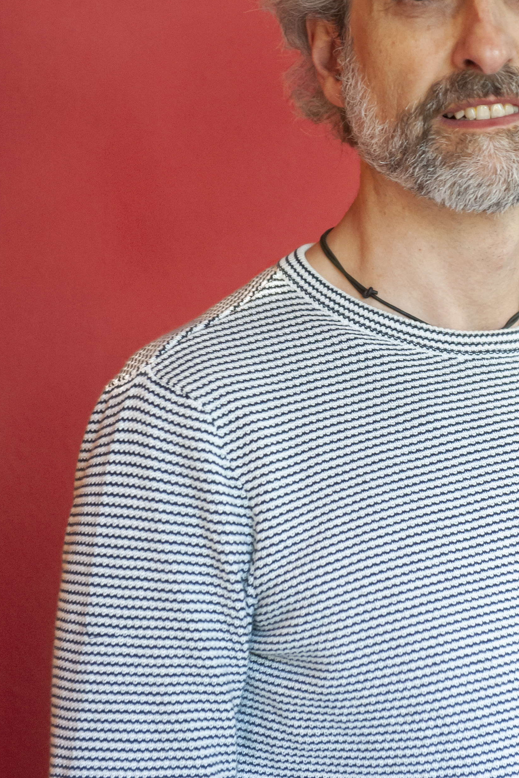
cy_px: 277
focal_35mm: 120
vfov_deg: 17.0
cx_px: 430
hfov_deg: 11.4
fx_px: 2595
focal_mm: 70
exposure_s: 1/80
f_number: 4
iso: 2000
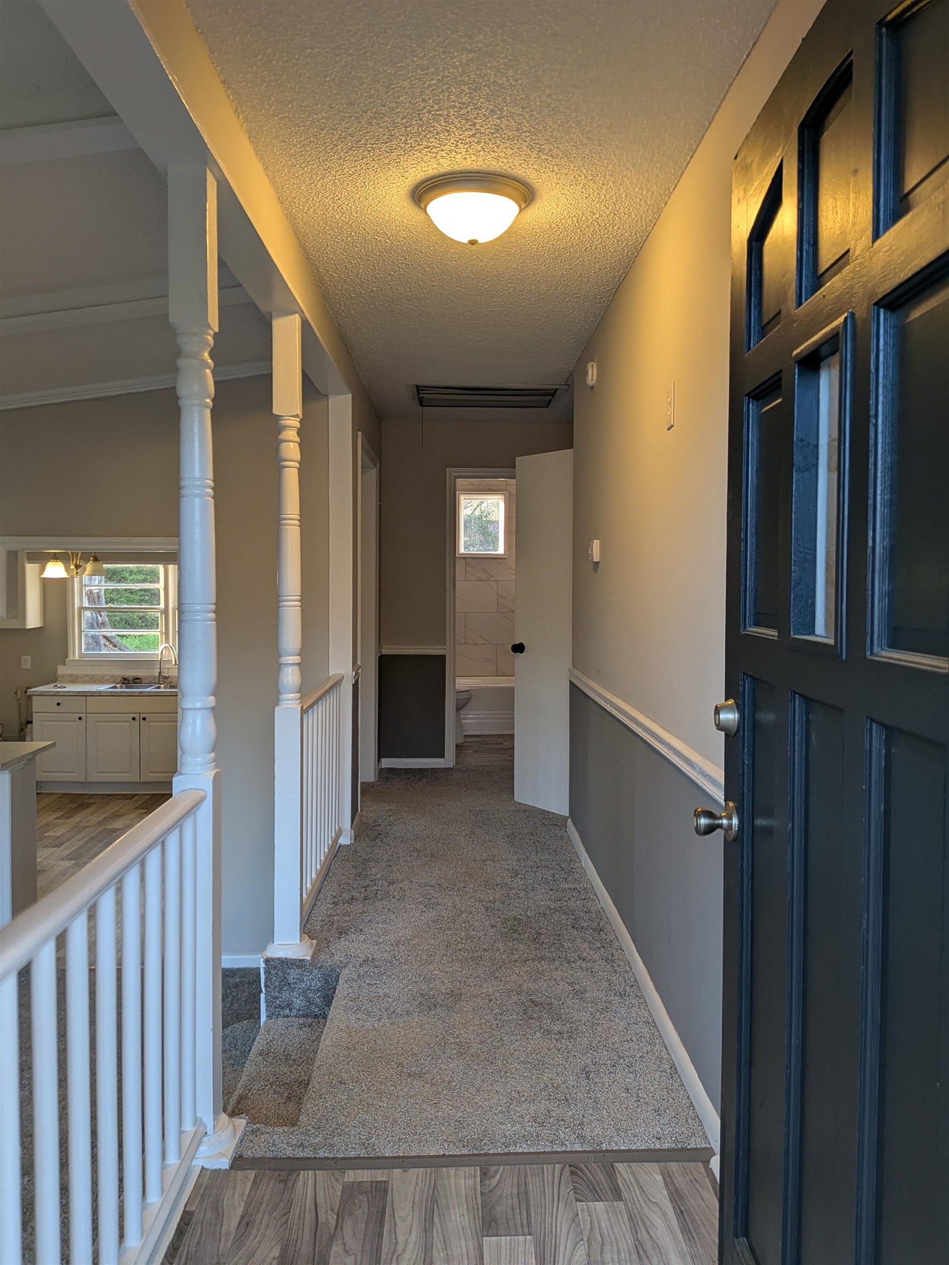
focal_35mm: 24
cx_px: 474
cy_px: 632
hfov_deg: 56.8
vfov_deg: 71.6
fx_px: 877
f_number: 1.7
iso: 104
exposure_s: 1/120
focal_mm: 4.53
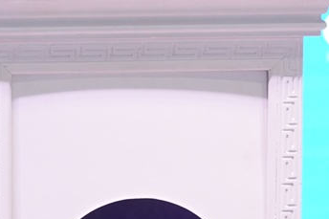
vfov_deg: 1.7
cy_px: 22
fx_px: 7262
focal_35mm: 795
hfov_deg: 2.6
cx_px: 114
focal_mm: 200
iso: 2500
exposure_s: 1/200
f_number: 2.8
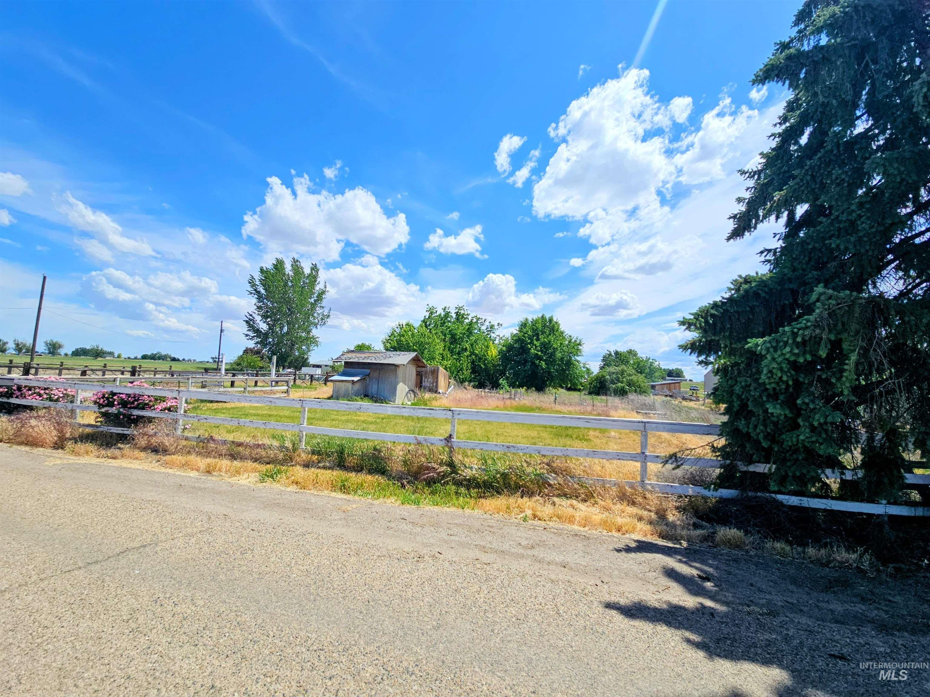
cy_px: 348
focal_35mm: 13
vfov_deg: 89.9
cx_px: 465
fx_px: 349
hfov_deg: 106.2
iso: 50
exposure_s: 1/4579
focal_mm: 2.2
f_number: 2.2
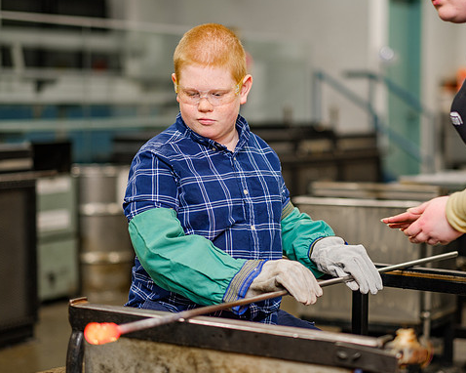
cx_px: 264
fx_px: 1379
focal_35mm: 100
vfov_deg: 15.4
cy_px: 187
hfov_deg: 19.2
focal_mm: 56
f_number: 1.2
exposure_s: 1/125
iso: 400
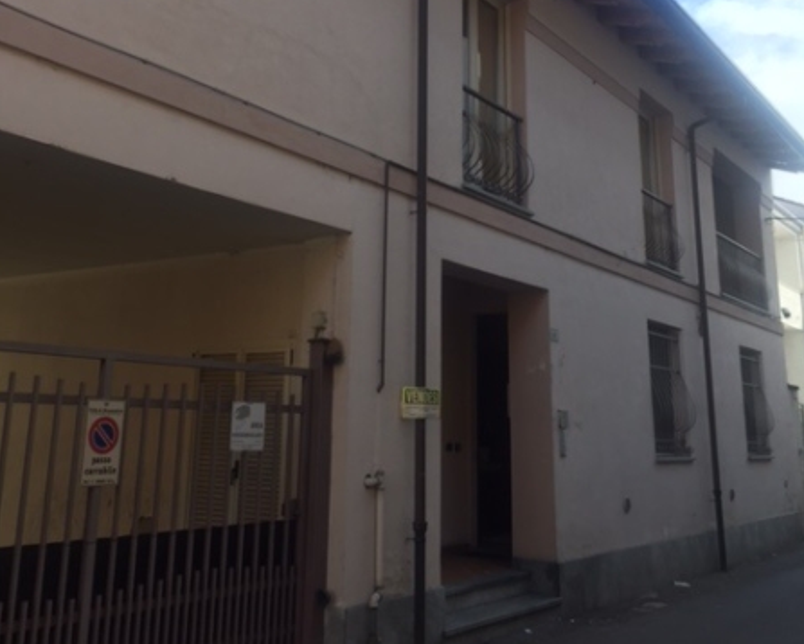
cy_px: 192
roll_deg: +1.0
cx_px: 403
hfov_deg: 47.9
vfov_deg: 38.5
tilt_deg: +12.3
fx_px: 905
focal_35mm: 38
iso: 32
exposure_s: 1/706
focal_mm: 4.15
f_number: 2.2
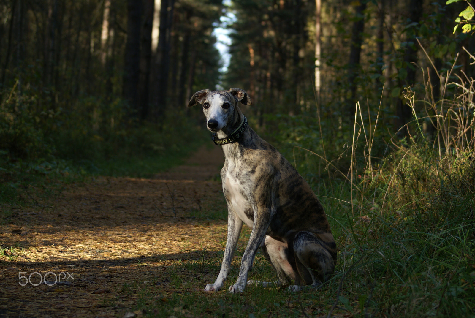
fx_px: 1486
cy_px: 159
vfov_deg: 12.2
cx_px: 238
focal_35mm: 112
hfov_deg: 18.2
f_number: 5.6
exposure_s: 1/60
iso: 100
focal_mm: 75
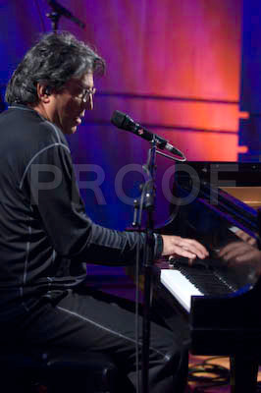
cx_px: 130
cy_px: 196
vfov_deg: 13.1
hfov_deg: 8.7
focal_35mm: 158
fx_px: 1716
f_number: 2.8
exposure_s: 1/60
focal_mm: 105
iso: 800
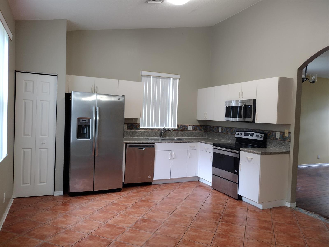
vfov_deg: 51.4
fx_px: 257
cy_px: 124
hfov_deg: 65.3
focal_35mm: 27
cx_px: 164
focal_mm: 4.71
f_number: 1.7
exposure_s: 1/40
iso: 200
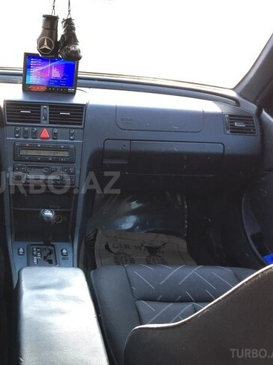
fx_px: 410
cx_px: 45
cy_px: 182
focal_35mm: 39
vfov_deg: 47.9
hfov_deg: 35.3
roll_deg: -4.8
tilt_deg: -20.6
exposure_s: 1/33
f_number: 2.2
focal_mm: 4.15
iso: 50
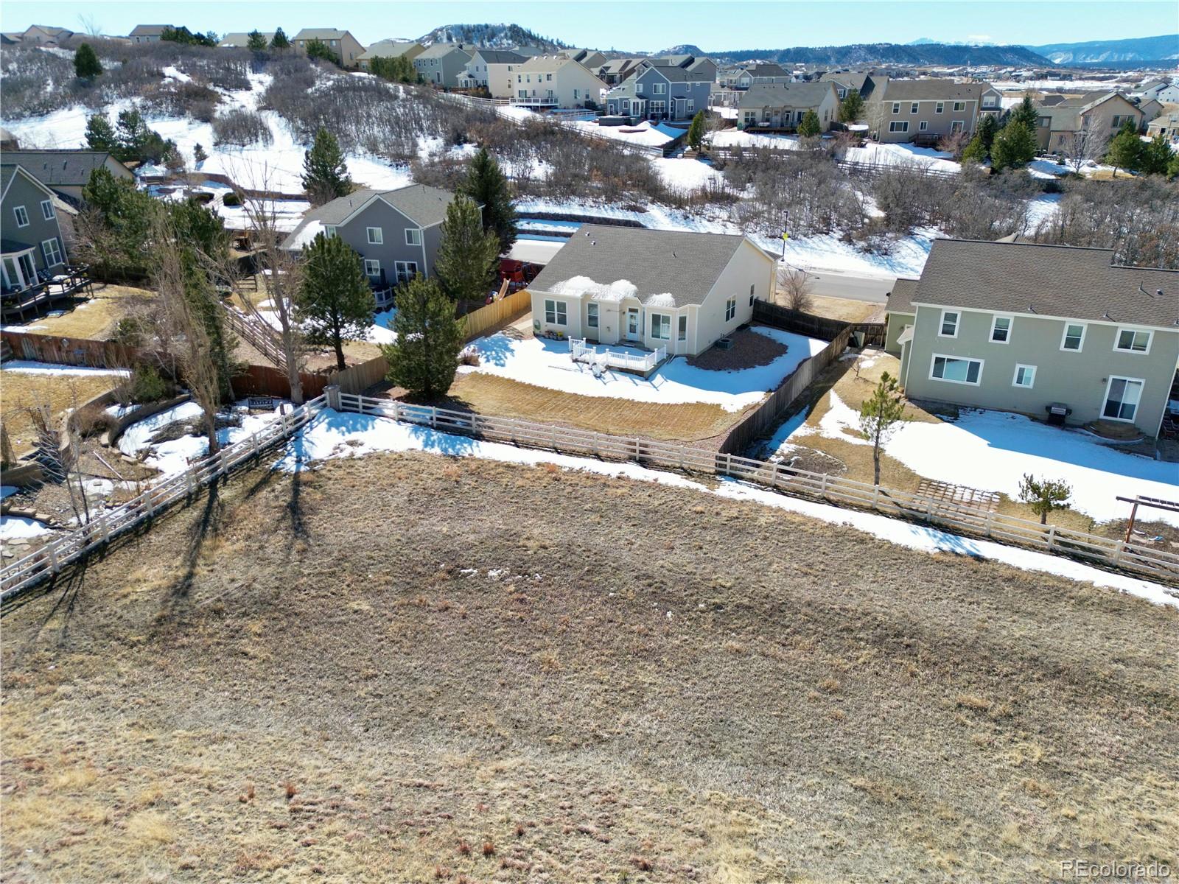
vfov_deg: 56.8
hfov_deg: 71.6
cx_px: 590
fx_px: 817
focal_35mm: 24
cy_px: 442
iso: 200
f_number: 1.7
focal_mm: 6.72
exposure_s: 1/3000
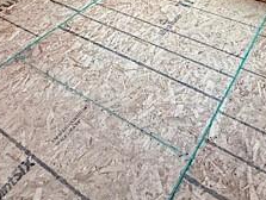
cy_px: -128
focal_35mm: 47
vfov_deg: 22.7
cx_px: 111
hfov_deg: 40.3
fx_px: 362
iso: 160
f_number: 2.2
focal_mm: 2.22
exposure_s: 1/99
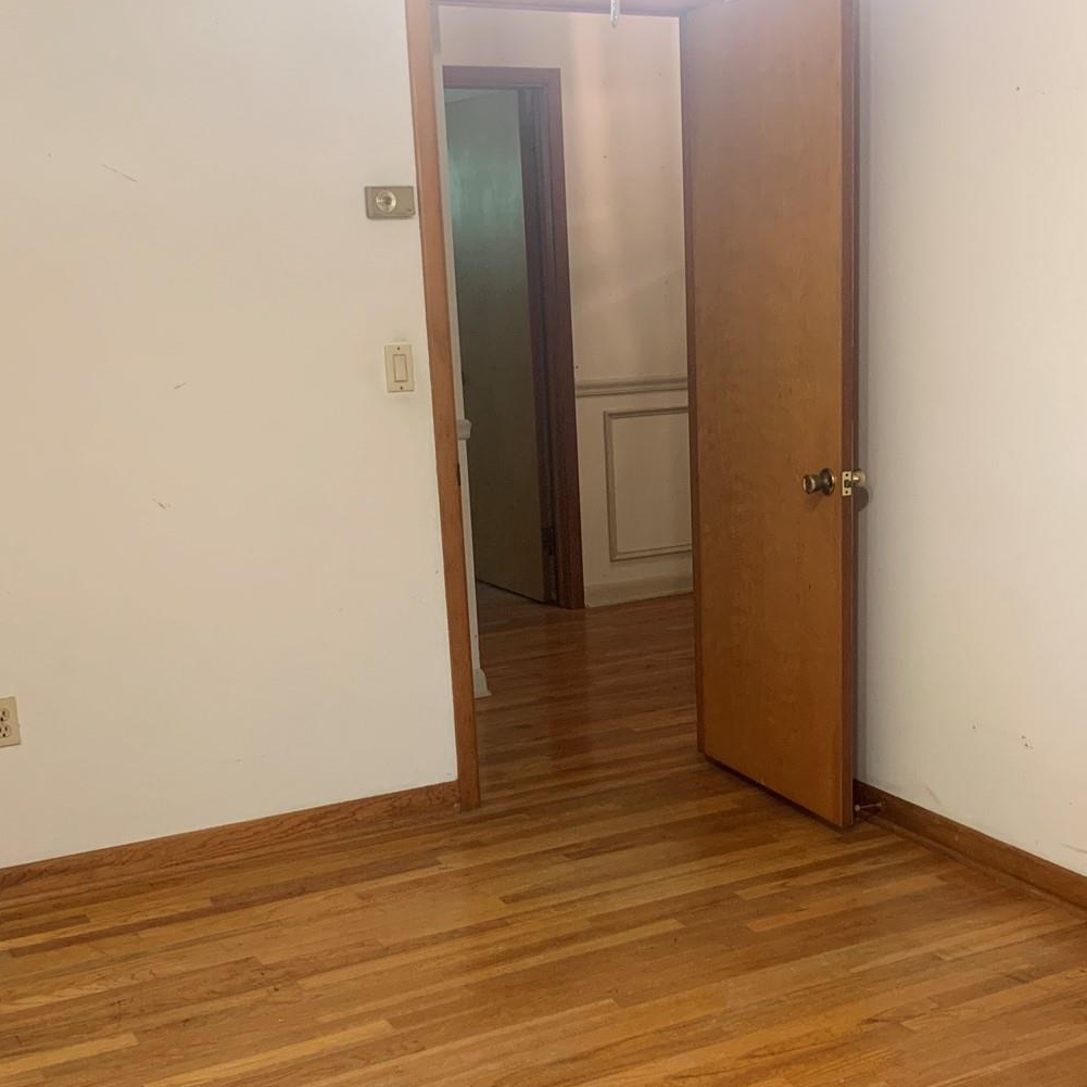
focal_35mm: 47
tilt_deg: -14.0
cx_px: 670
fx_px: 1670
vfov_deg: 35.7
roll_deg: +2.2
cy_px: 737
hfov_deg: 35.9
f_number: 1.8
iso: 200
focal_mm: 4.25
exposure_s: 1/60
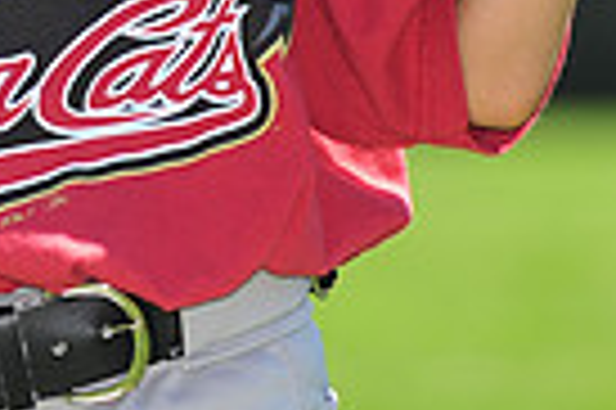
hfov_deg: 2.9
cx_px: 45
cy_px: -338
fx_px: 12339
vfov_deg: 1.9
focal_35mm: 722
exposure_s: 1/640
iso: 200
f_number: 4.5
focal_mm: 170
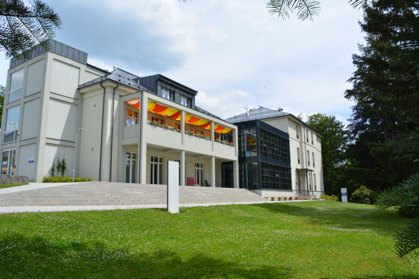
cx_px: 210
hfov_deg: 67.4
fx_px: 314
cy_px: 140
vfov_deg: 47.9
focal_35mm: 27
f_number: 8
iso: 110
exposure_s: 1/250
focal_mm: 18
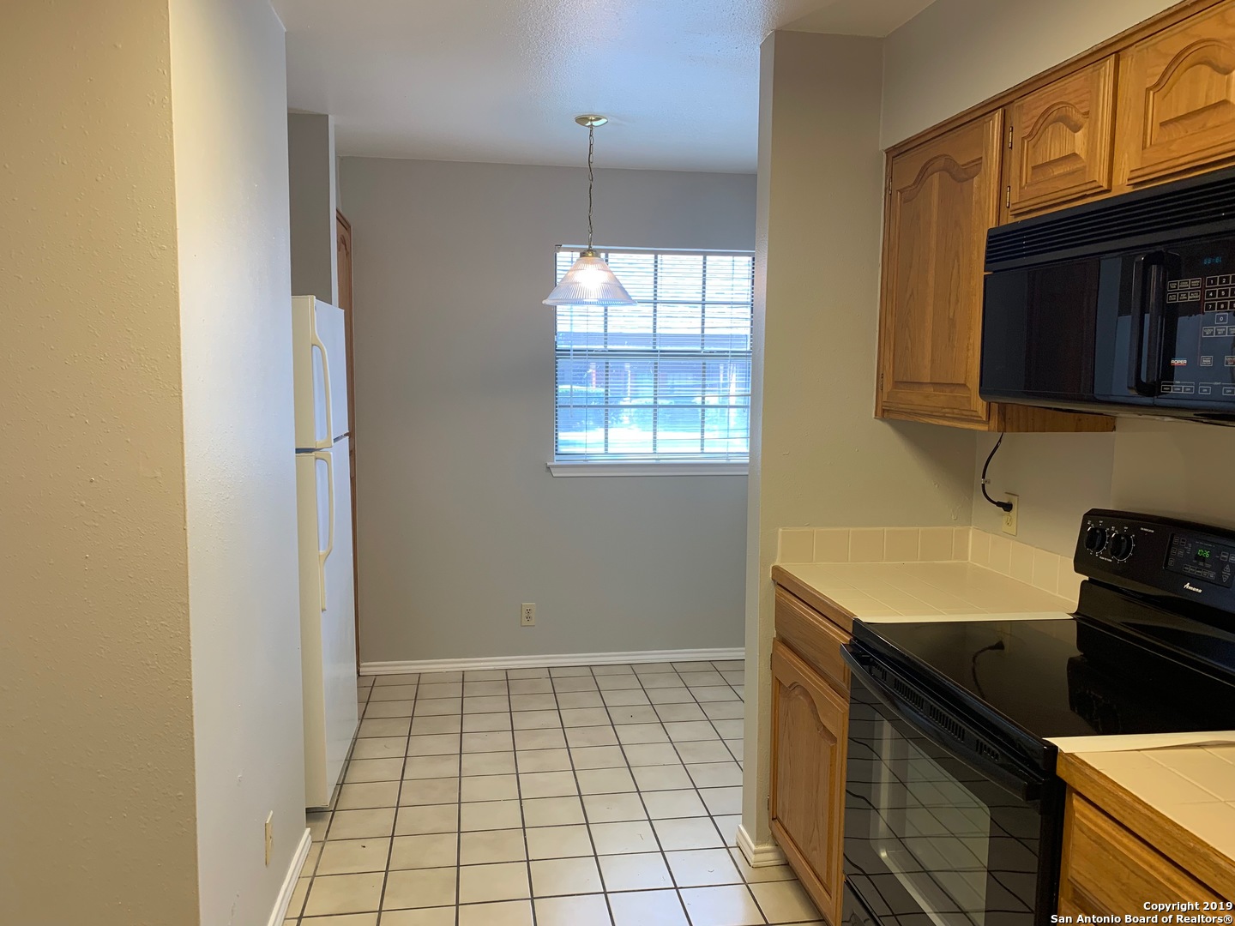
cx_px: 618
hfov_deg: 67.3
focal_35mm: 26
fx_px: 928
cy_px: 463
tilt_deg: -6.3
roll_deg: -0.3
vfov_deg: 53.1
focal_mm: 4.25
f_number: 1.8
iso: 50
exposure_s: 1/60
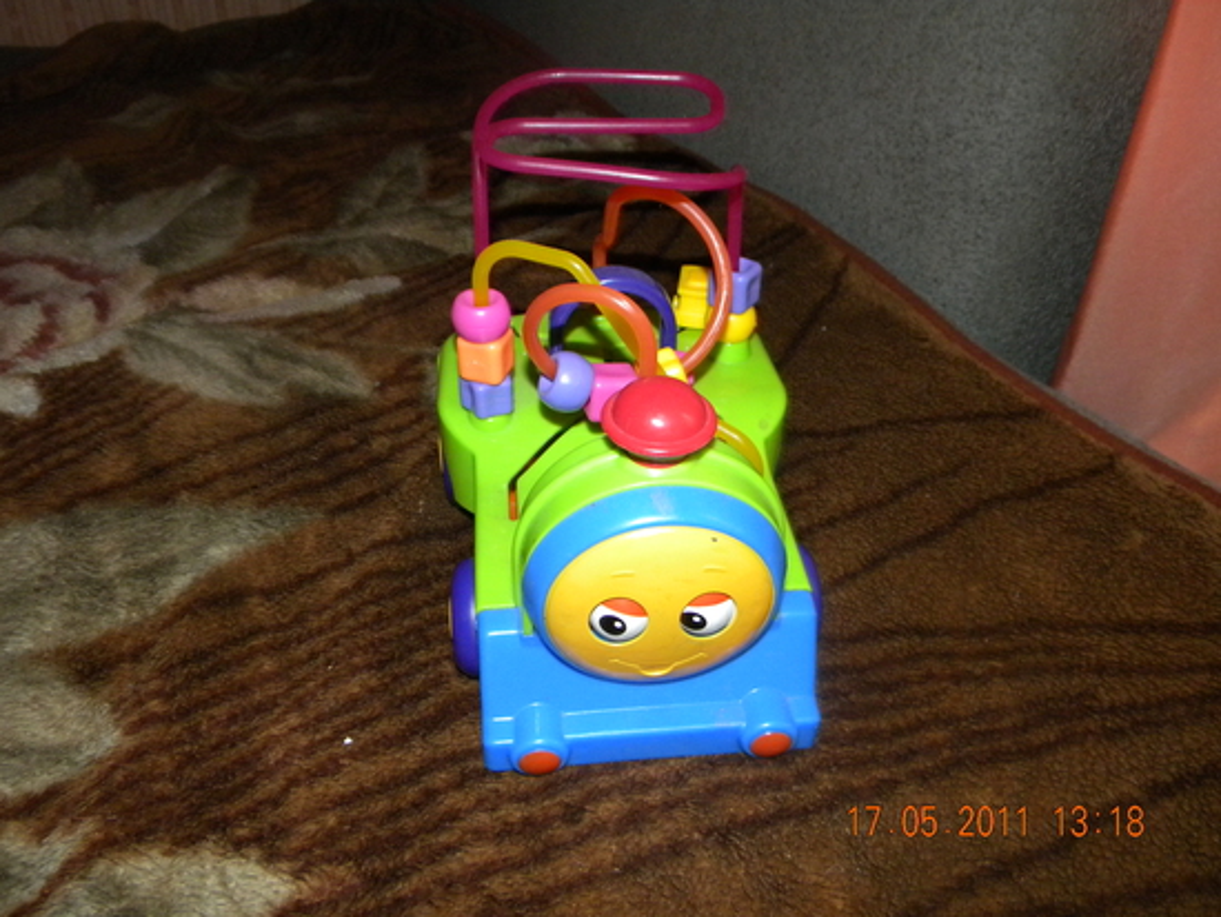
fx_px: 988
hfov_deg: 63.4
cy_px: 458
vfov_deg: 49.8
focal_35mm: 28
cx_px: 610
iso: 400
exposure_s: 1/26
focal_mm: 5
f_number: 3.5
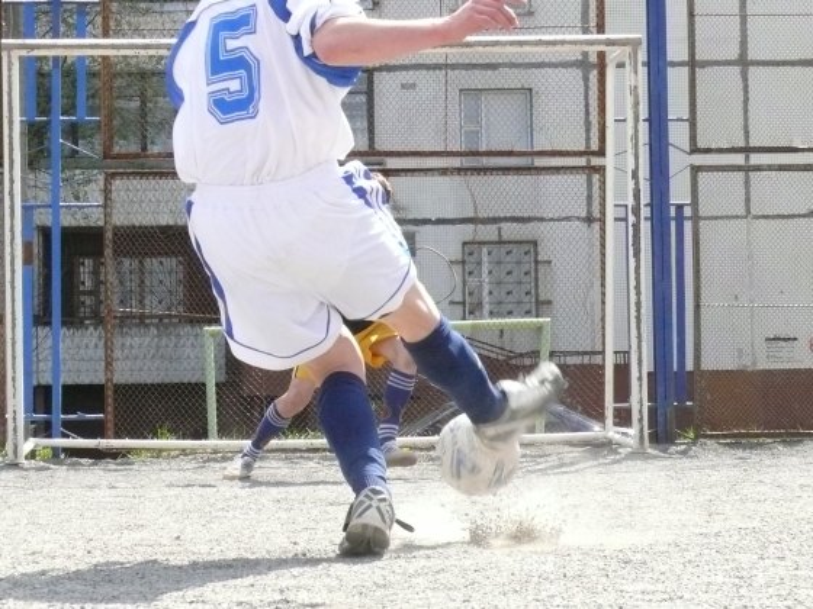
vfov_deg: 14.1
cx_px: 406
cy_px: 304
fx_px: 2466
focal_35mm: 105
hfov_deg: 18.7
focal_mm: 13.3
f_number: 6.3
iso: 400
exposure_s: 1/500
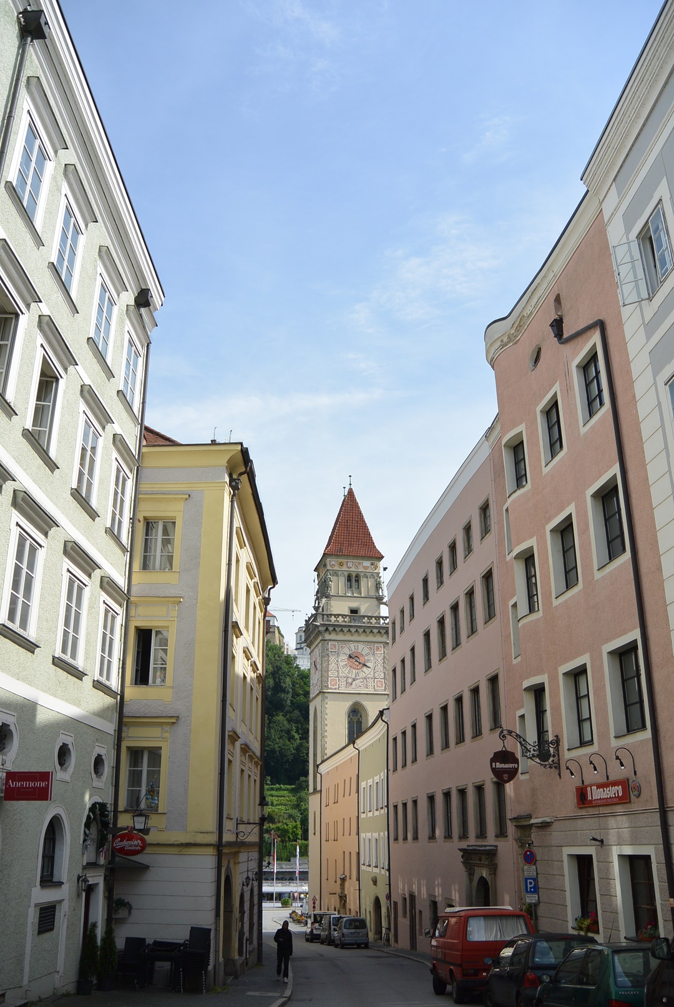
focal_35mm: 29
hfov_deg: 45.1
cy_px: 504
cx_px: 337
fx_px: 812
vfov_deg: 63.6
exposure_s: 1/800
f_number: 4
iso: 100
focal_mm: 11
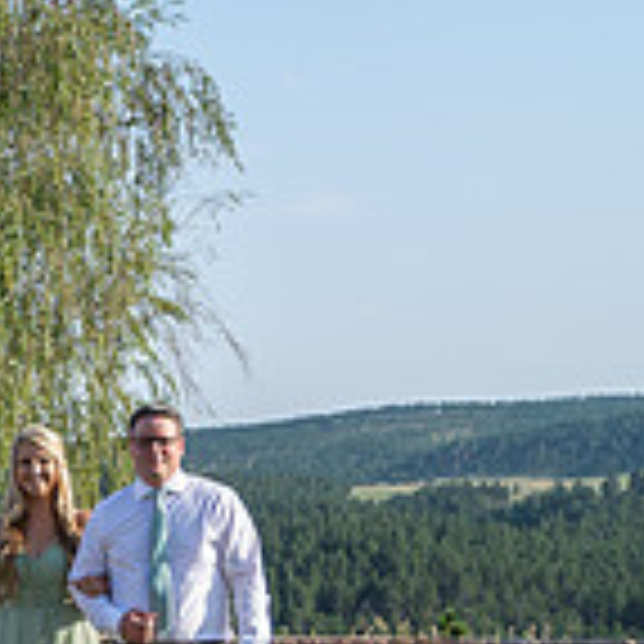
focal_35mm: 121
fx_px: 2547
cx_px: -644
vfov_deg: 14.3
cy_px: 511
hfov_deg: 12.6
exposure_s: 1/500
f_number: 3.5
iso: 80
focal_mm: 35
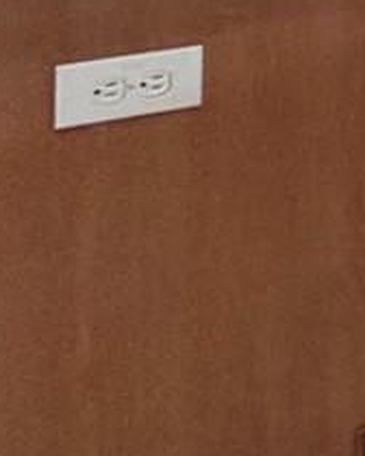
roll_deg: -2.5
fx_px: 1404
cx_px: 1692
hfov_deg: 6.9
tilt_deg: -3.5
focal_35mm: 104
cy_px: -319
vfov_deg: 16.1
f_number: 2.2
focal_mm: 2.22
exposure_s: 1/121
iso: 200
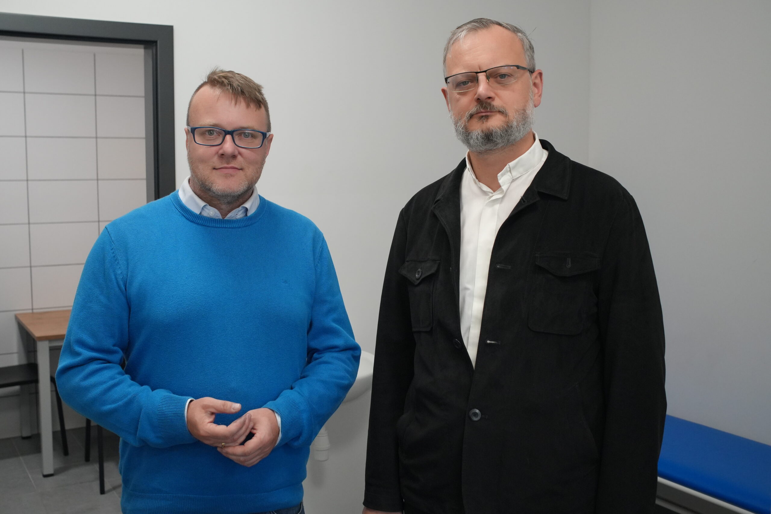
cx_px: 386
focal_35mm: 38
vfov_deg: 35.5
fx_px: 803
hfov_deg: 51.3
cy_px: 257
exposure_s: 1/160
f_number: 4
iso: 1600
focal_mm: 25
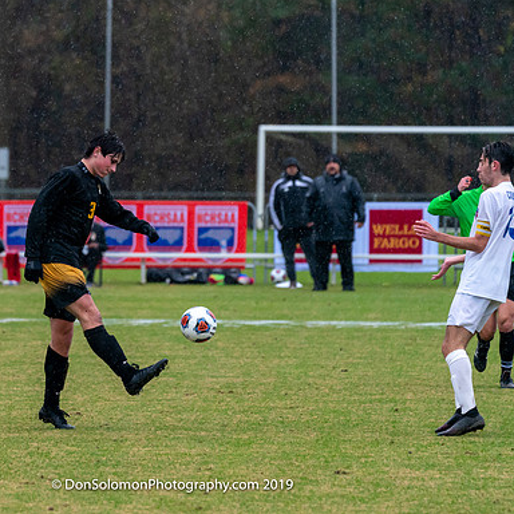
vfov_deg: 4.7
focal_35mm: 372
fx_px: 6249
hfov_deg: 4.7
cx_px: 107
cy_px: 235
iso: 3200
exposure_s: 1/1000
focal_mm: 247
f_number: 5.6
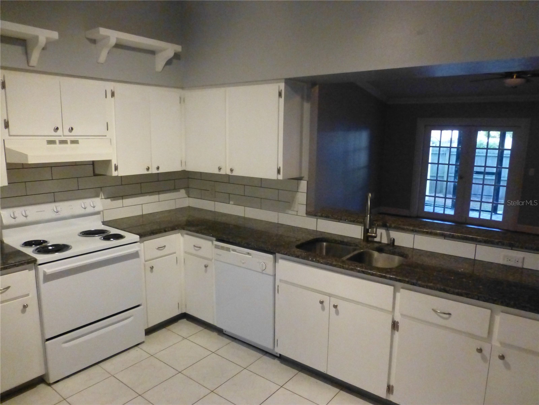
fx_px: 374
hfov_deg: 71.6
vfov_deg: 56.8
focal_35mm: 24
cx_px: 270
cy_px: 202
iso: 1600
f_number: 3.3
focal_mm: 4.3
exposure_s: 1/100
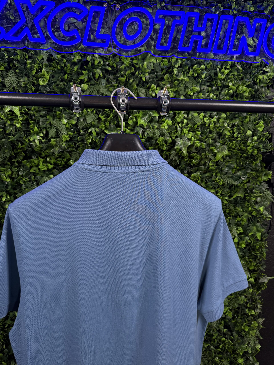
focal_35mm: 24
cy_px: 182
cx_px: 137
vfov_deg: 71.6
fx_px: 253
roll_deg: -0.9
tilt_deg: -7.4
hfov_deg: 56.8
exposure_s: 1/50
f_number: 1.78
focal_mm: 6.76
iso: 200
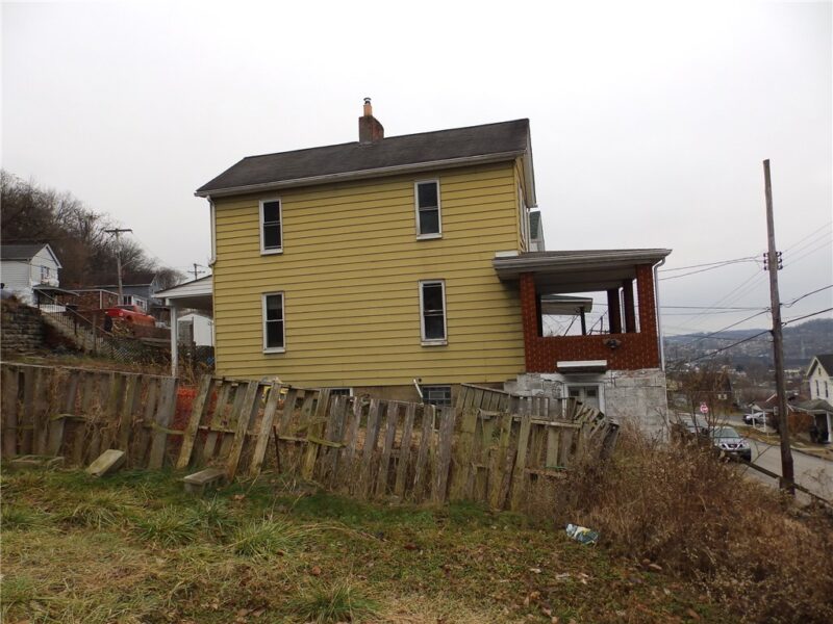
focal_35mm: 22
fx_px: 529
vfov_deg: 61.1
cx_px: 416
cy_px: 312
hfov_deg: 76.4
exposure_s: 1/100
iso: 100
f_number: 3.4
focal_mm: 4
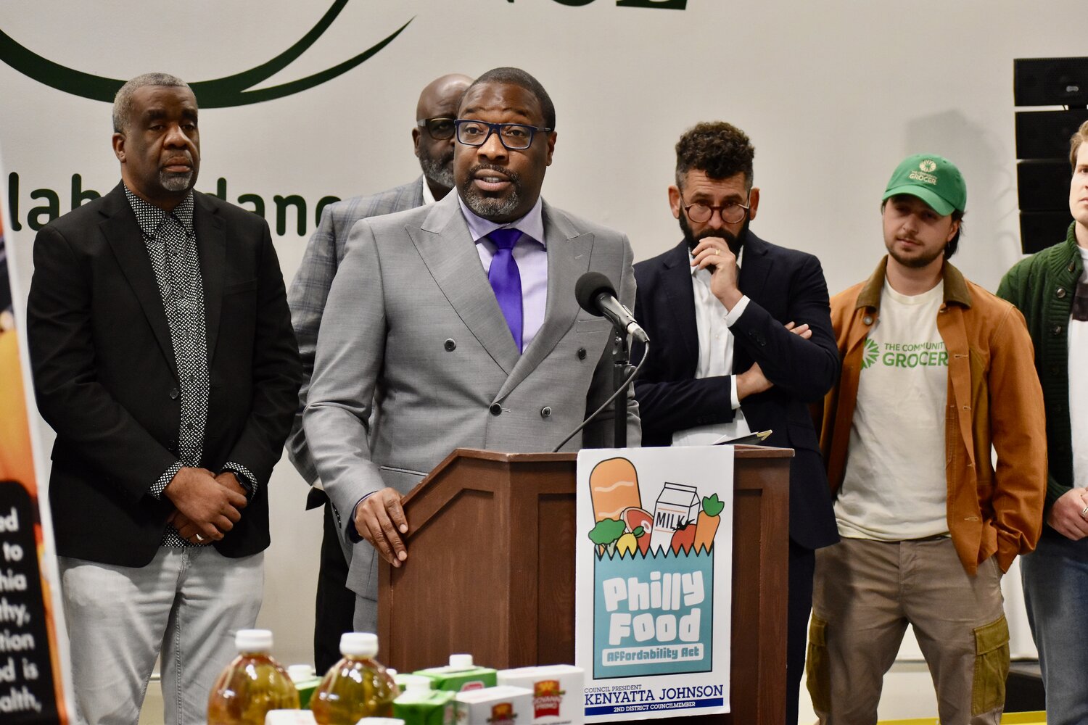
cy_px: 362
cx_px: 544
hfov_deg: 18.9
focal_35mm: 108
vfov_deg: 12.7
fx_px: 3264
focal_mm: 72
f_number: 4.8
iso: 1800
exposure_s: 1/250
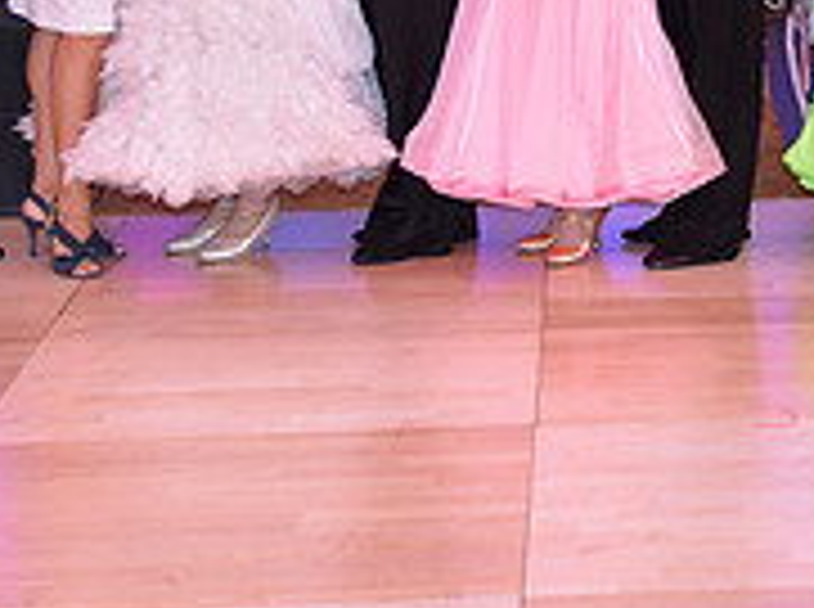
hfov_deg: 13.2
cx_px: 818
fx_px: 3473
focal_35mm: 148
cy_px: -232
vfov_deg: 9.8
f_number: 4
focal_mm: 48
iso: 2000
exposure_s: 1/250
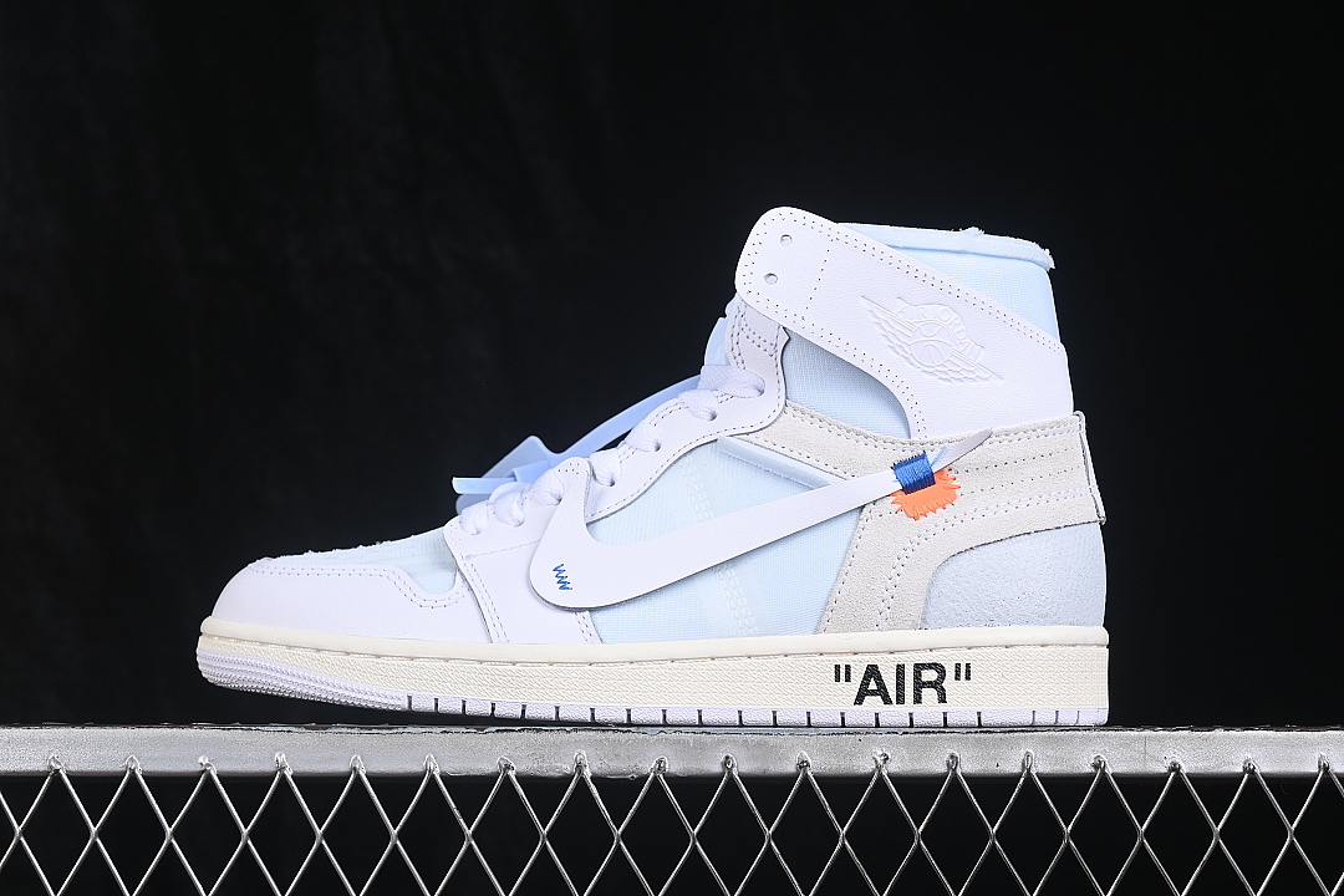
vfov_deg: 18.2
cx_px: 672
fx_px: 2800
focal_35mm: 75
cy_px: 448
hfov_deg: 27.0
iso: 160
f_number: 8
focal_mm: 50
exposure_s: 1/80
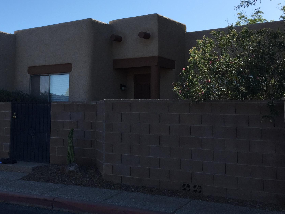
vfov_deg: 27.9
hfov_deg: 35.8
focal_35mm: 52
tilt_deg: +7.2
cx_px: 63
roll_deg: -1.8
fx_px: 428
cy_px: 75
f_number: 2.2
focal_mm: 4.15
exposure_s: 1/1412
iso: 32
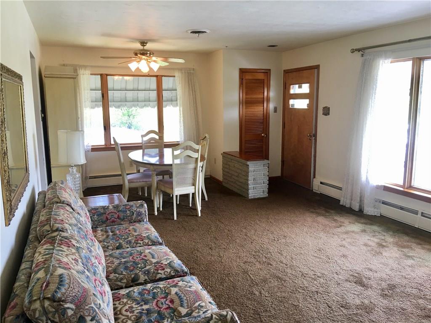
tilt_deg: -7.9
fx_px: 361
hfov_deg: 61.7
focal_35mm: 29
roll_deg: +0.2
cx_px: 216
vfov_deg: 48.2
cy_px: 162
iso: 40
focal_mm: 4.15
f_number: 2.2
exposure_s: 1/30
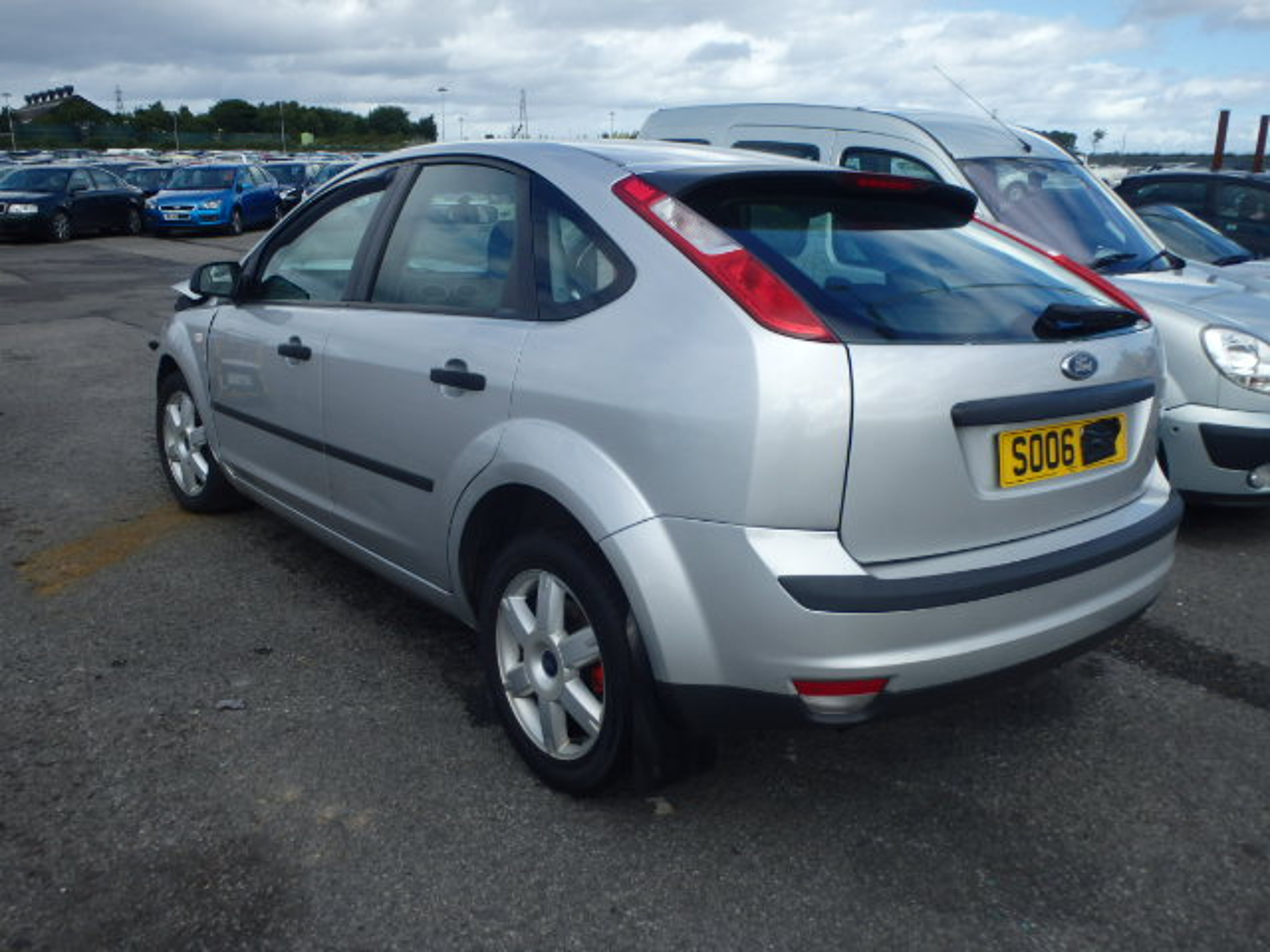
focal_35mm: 28
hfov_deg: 63.4
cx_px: 635
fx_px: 1027
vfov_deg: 49.7
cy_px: 476
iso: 125
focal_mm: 5
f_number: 11
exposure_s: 1/100
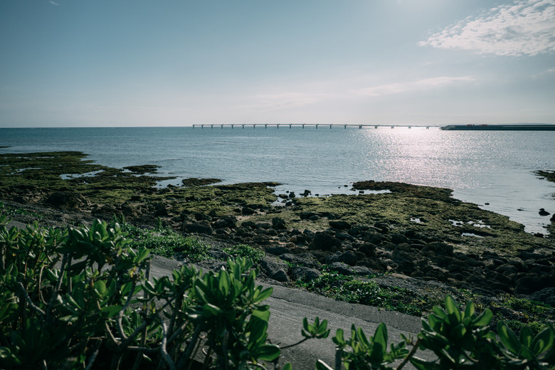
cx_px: 278
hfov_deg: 84.0
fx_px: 308
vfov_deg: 61.9
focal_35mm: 20
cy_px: 185
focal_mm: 20
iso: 100
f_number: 3.5
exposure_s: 1/8000
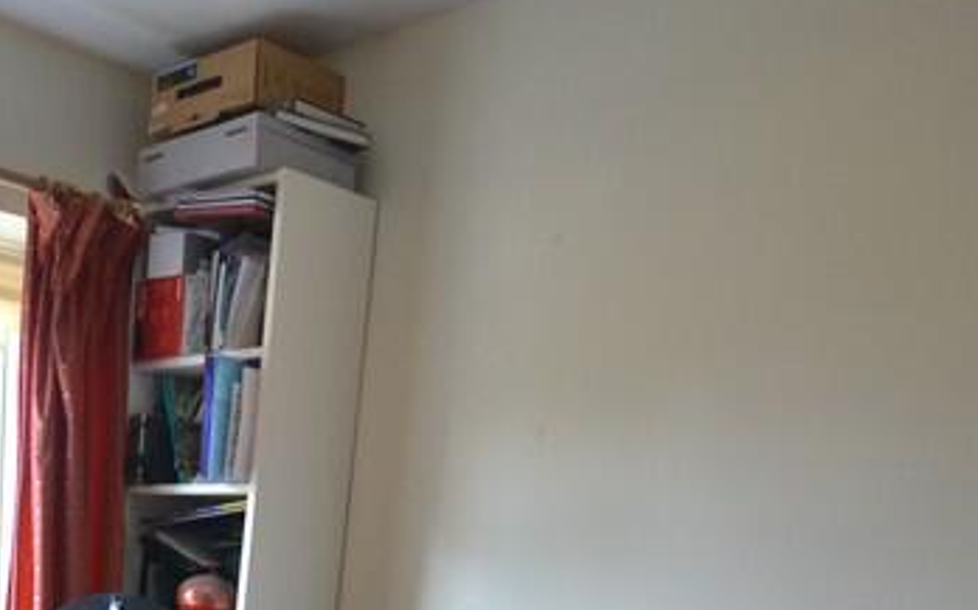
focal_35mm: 45
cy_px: 654
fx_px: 1199
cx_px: 129
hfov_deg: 41.5
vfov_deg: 26.5
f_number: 3.5
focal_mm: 10
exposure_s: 1/60
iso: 560
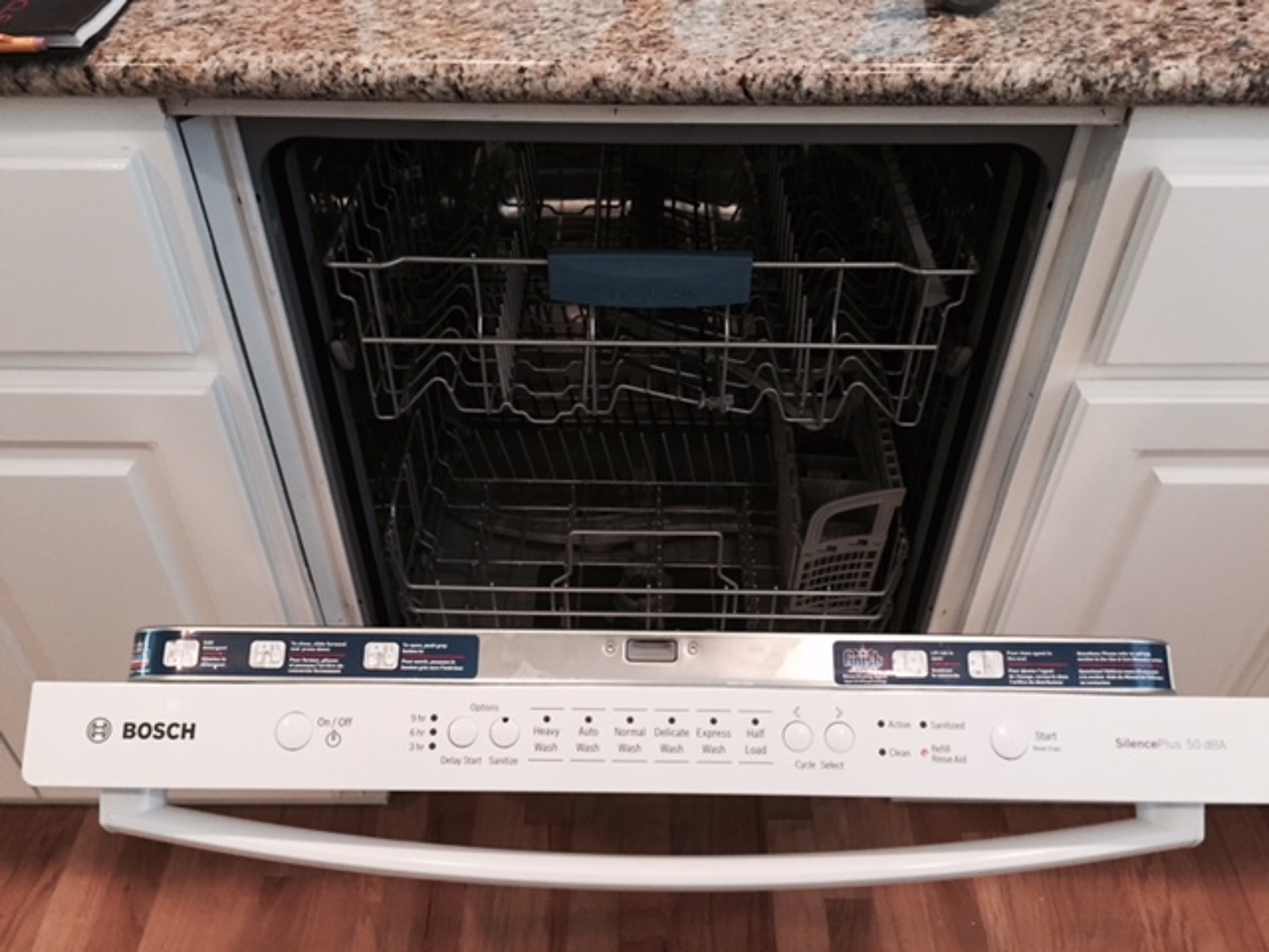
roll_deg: -0.6
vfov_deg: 48.2
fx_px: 1063
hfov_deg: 61.7
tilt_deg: -43.1
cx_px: 634
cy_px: 476
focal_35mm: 29
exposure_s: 1/30
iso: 125
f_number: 2.2
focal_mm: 4.15
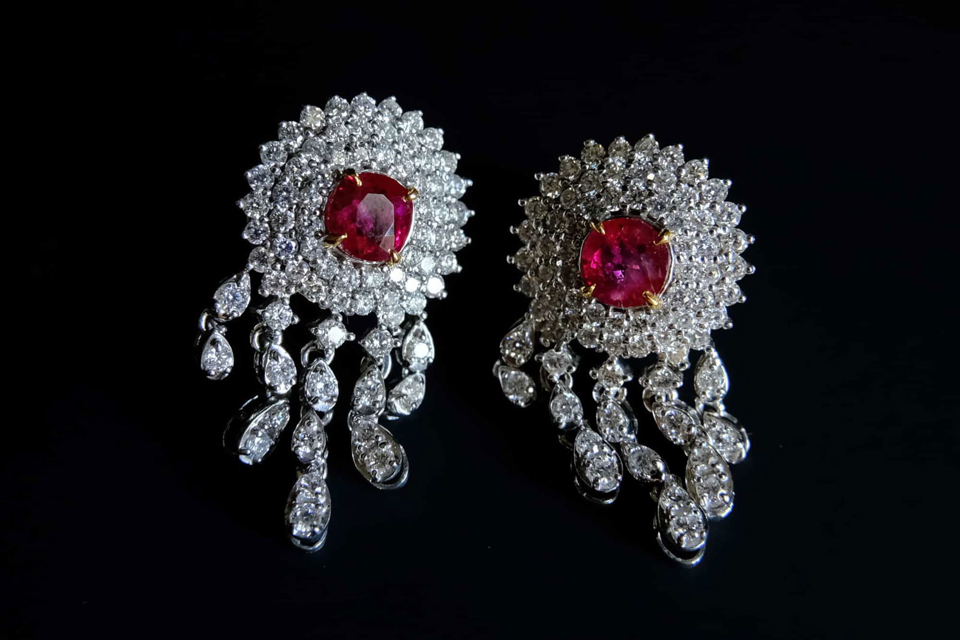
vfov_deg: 55.1
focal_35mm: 23
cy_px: 320
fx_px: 613
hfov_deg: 76.1
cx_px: 480
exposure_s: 1/15
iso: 1600
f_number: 6.4
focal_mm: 15
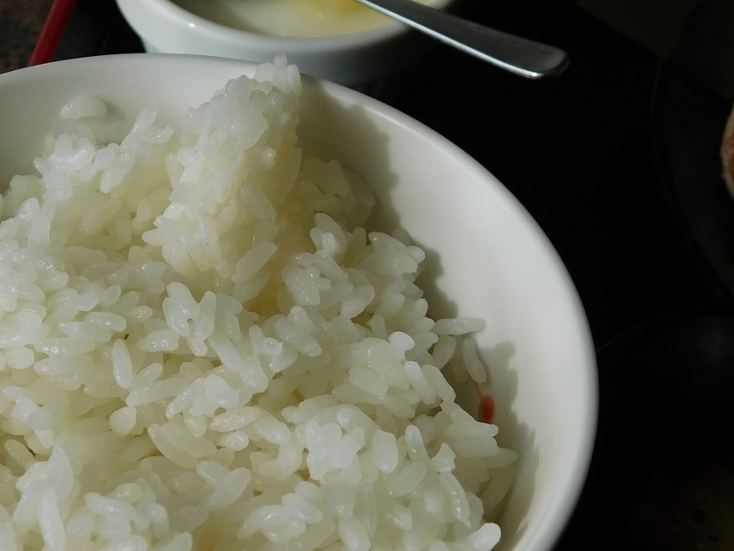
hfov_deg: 26.5
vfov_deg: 20.1
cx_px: 220
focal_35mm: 73
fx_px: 1548
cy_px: 369
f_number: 3.8
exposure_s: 1/250
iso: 125
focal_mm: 9
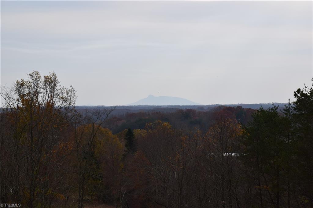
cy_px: 104
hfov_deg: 24.6
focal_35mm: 82
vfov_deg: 16.5
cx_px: 156
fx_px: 717
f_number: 11
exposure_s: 1/500
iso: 280
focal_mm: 55
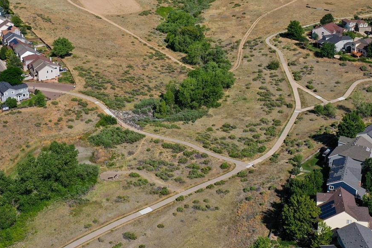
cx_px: 191
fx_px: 527
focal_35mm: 51
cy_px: 32
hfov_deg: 38.9
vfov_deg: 25.8
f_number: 6.3
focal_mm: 10.26
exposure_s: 1/640
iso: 100
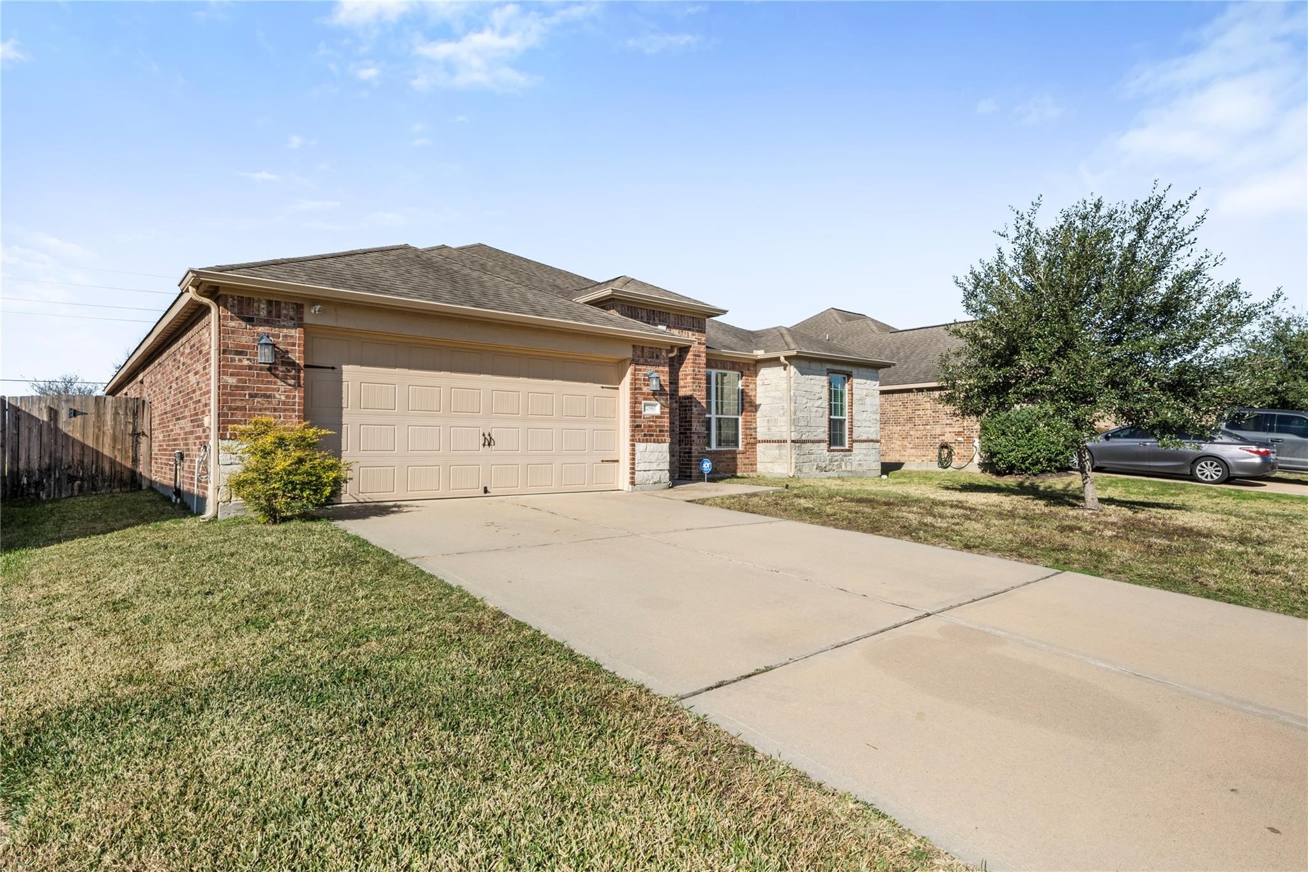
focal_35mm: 19
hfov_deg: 86.9
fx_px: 690
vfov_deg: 64.5
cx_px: 654
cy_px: 436
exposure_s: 1/80
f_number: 9
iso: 800
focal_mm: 19
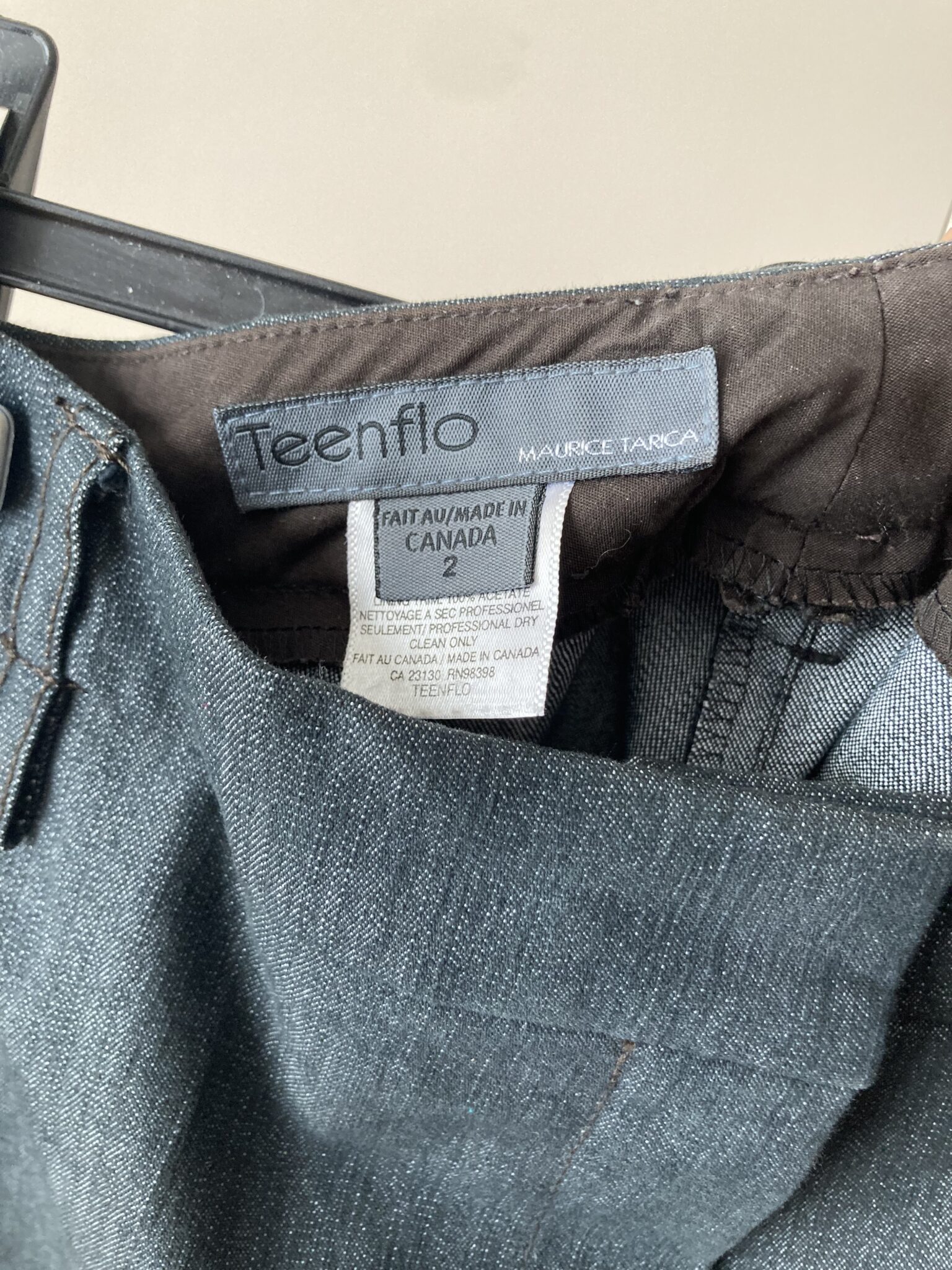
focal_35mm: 28
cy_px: 635
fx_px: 1027
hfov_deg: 49.7
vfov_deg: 63.4
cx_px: 476
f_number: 1.8
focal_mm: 3.99
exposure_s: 1/60
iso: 125
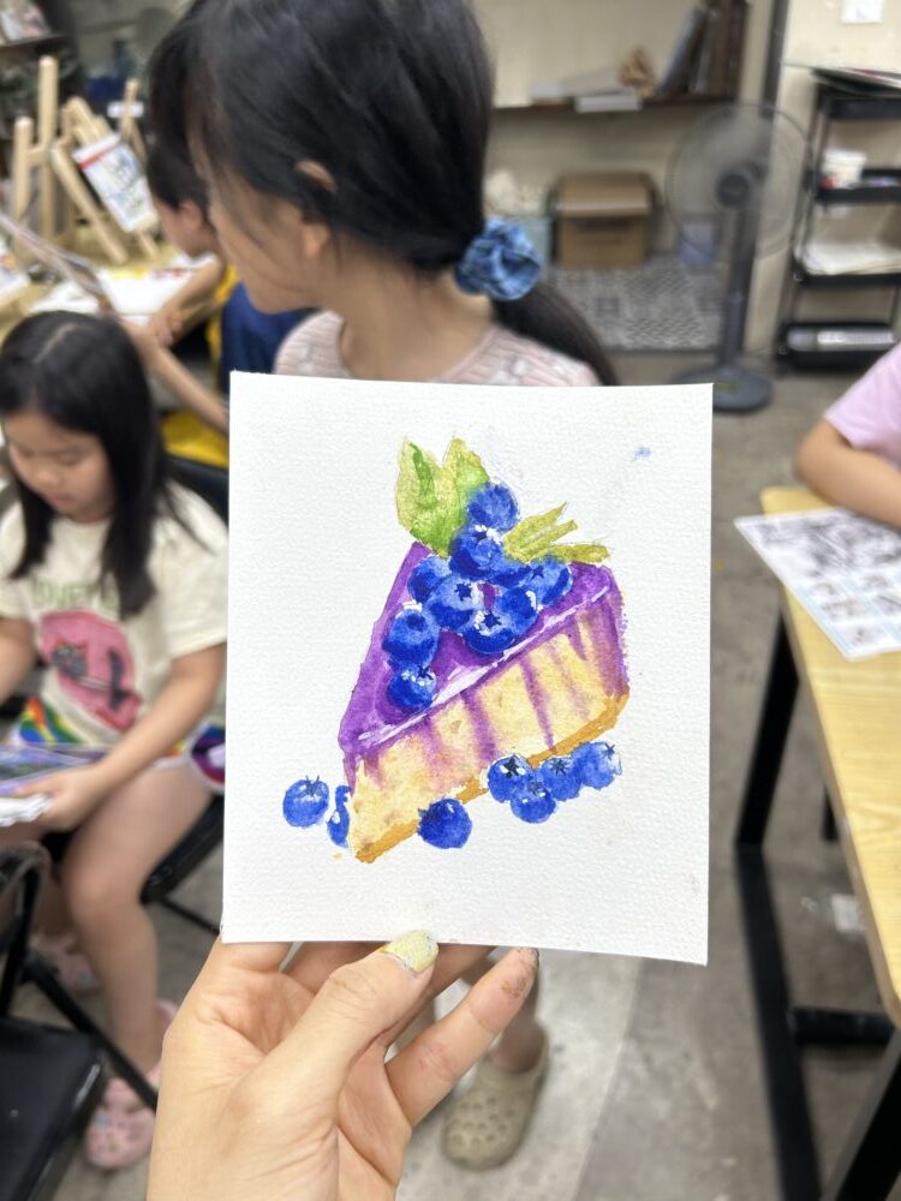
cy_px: 600
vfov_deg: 67.3
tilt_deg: -35.1
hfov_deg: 53.1
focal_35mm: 26
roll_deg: +3.5
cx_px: 450
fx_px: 902
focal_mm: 5.7
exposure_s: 1/153
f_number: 1.5
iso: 40
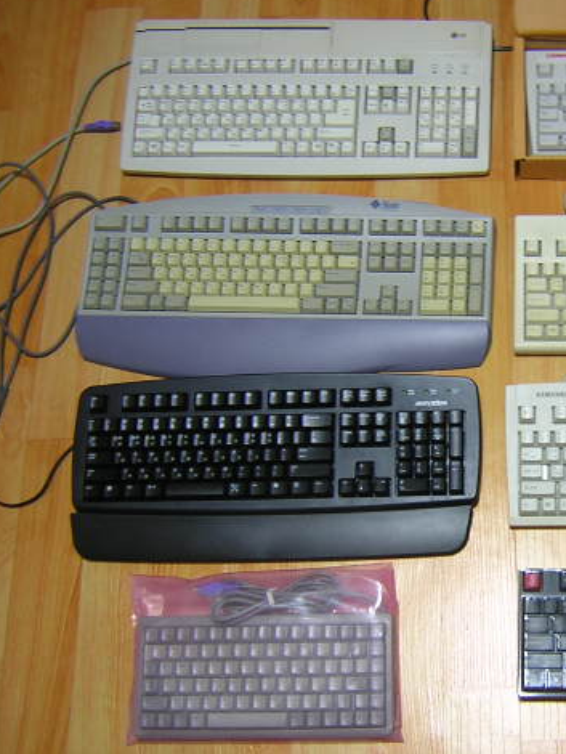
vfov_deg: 38.9
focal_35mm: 49
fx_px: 1067
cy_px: 374
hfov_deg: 28.6
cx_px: 505
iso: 101
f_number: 2.6
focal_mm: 4.7
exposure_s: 1/3.7
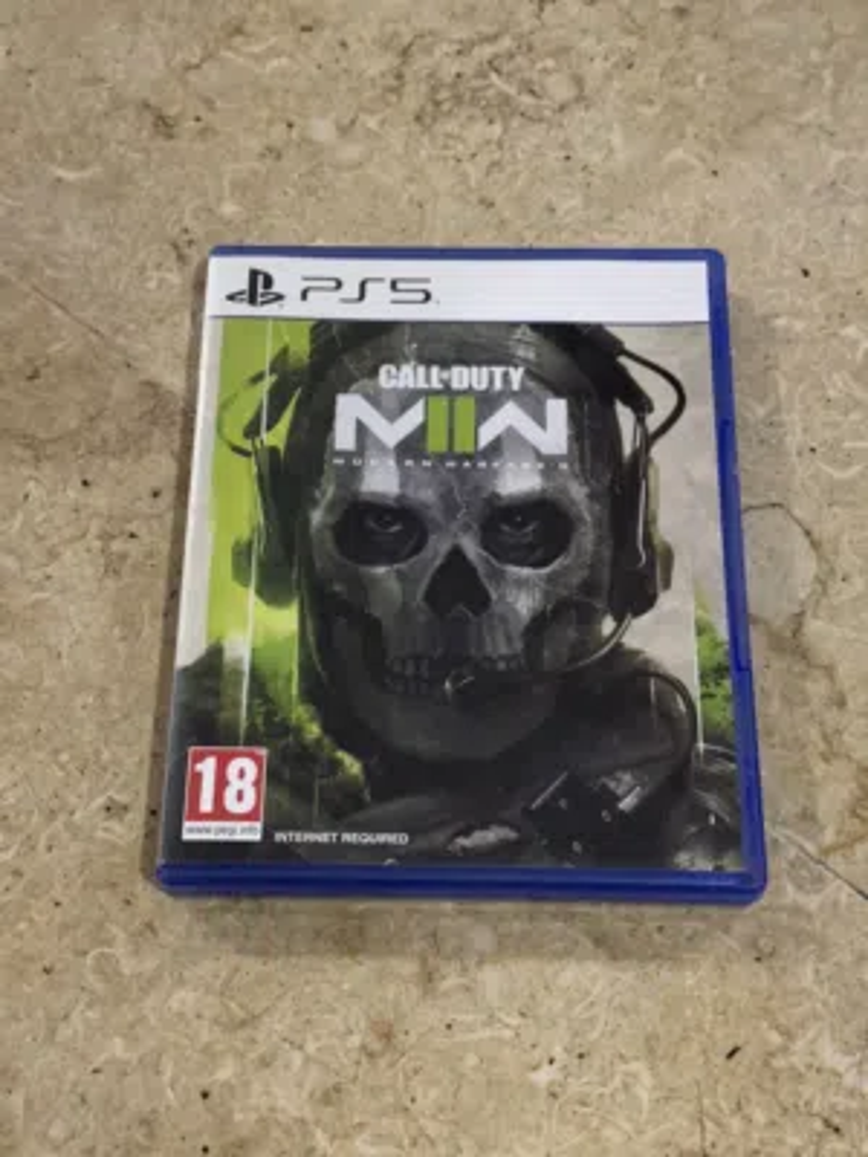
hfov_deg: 30.3
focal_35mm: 48
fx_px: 1605
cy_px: 578
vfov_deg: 39.7
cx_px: 434
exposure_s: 1/30
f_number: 1.78
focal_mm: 6.86
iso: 640
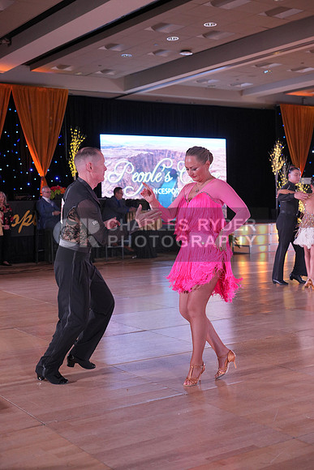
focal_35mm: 50
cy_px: 235
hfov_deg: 27.0
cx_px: 157
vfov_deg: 39.6
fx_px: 654
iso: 1600
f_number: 4
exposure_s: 1/400
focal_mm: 50
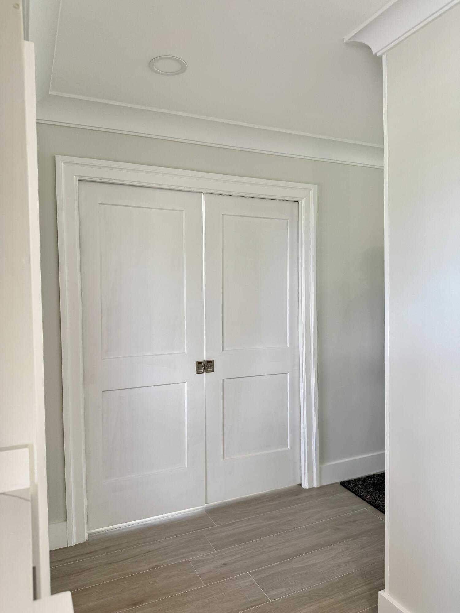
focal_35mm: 24
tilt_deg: -1.5
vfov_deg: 71.6
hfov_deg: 56.8
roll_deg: +0.5
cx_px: 230
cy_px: 306
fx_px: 425
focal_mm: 6.76
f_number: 1.78
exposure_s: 1/120
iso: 125
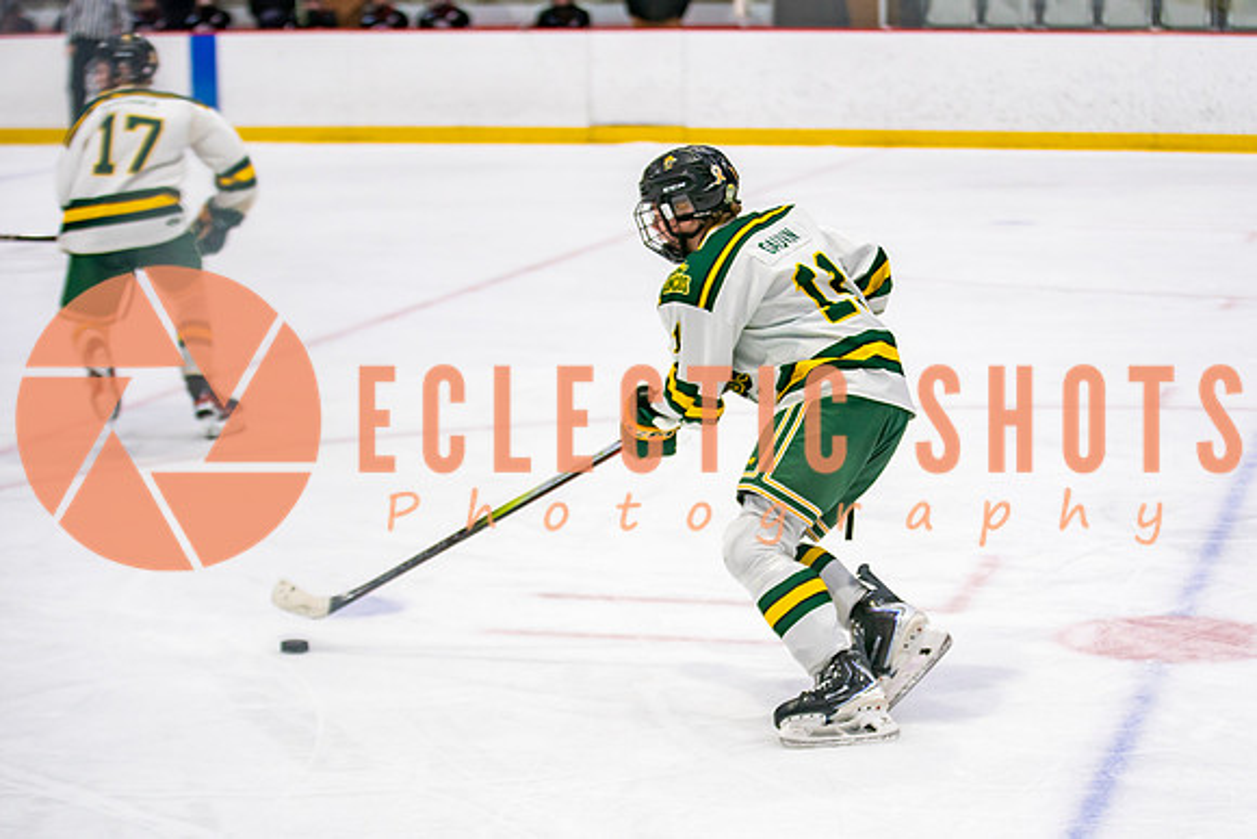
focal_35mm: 91
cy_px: 420
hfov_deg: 22.2
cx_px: 821
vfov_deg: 15.0
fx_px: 3194
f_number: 2.8
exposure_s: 1/640
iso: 640
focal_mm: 70
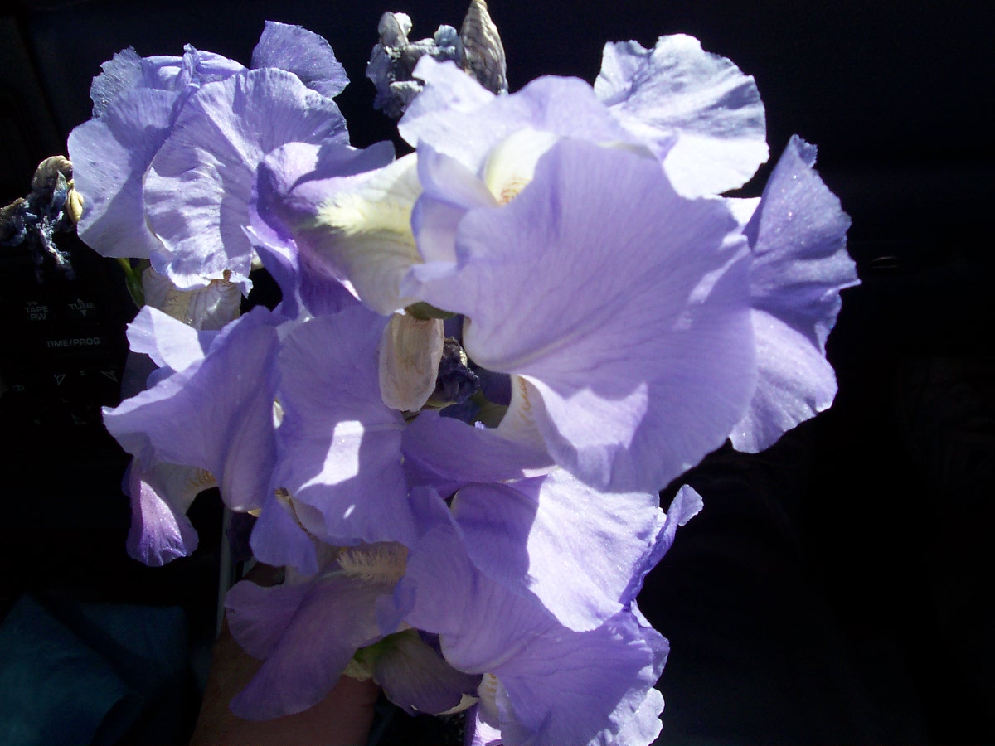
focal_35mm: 37
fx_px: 1064
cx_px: 498
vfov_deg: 38.7
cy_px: 373
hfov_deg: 50.1
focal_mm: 5.6
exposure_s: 1/350
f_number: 5.6
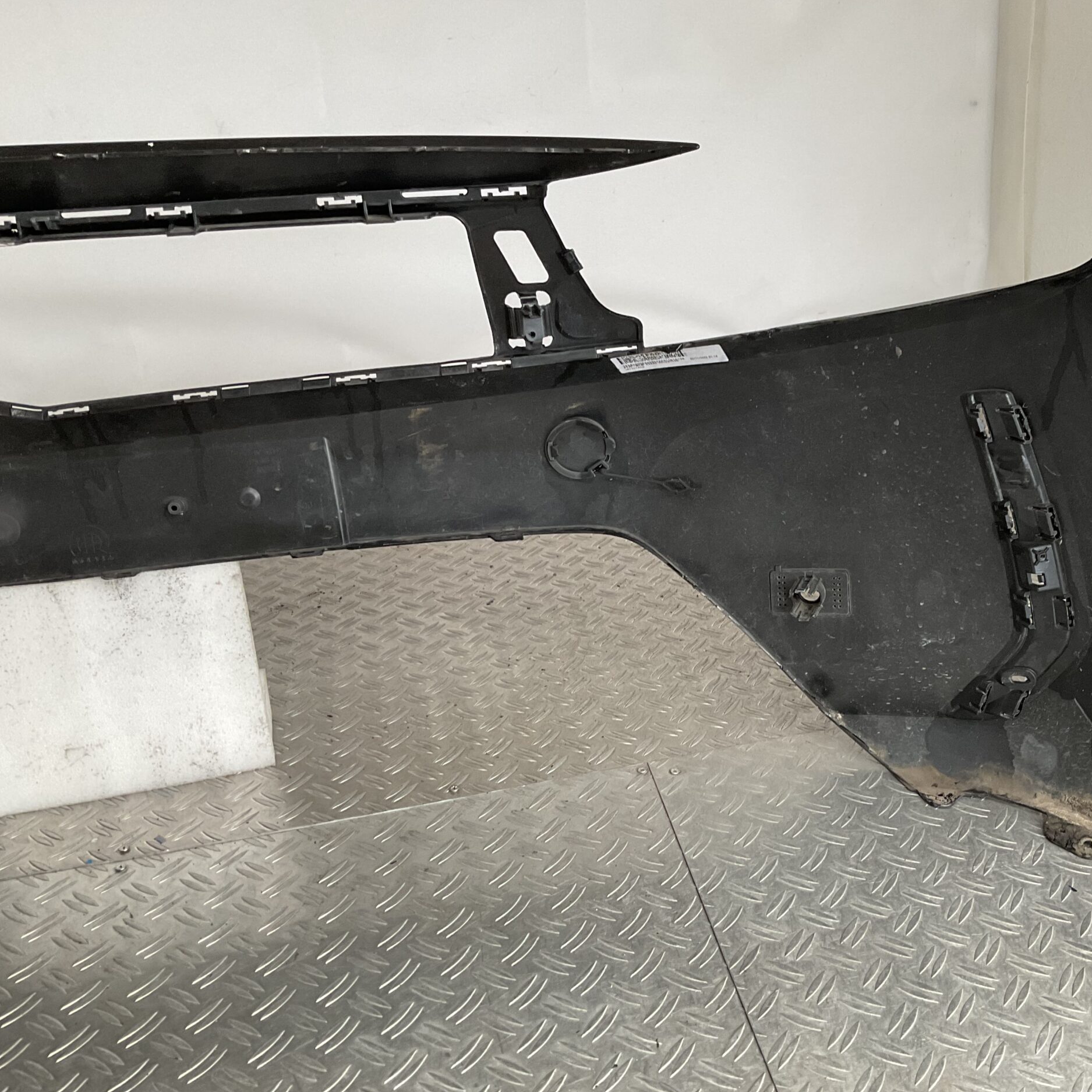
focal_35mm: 35
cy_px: 539
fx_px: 1249
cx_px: 736
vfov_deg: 47.2
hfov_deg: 46.4
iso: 64
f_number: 1.8
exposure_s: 1/100
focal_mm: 3
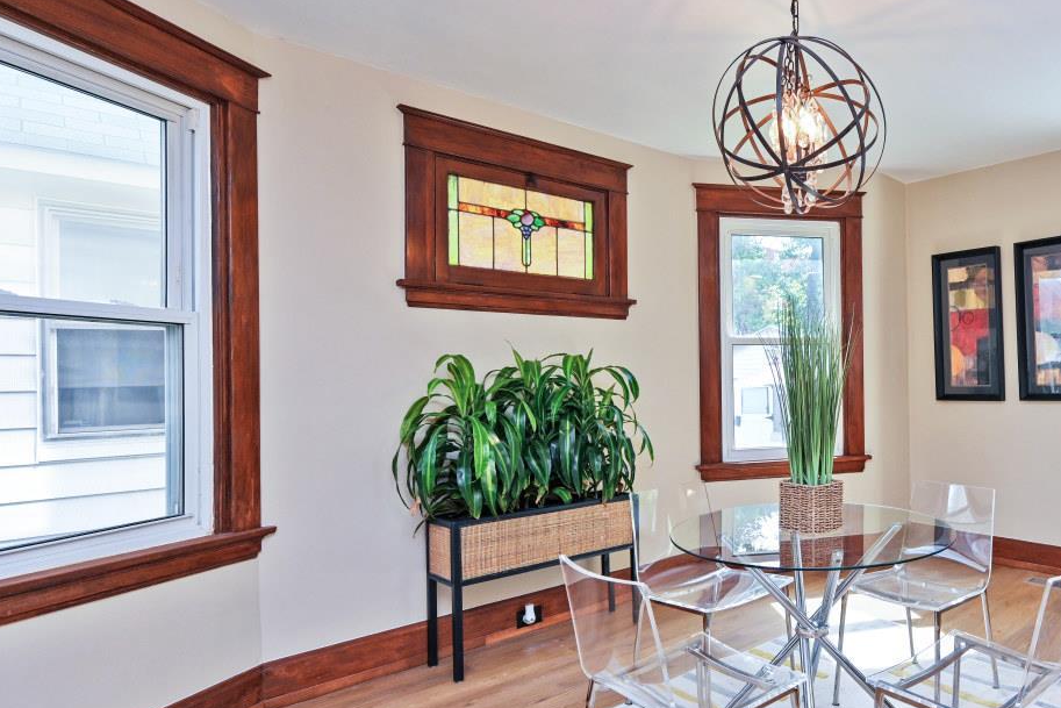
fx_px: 678
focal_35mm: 23
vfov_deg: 55.1
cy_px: 373
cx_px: 816
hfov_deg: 70.2
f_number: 5
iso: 200
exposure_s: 1/100
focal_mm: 14
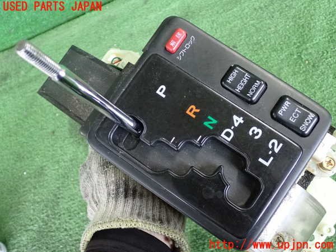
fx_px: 369
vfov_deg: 37.7
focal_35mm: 38
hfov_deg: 49.0
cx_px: 168
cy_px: 126
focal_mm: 6.83
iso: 1600
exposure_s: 1/125
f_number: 2.7
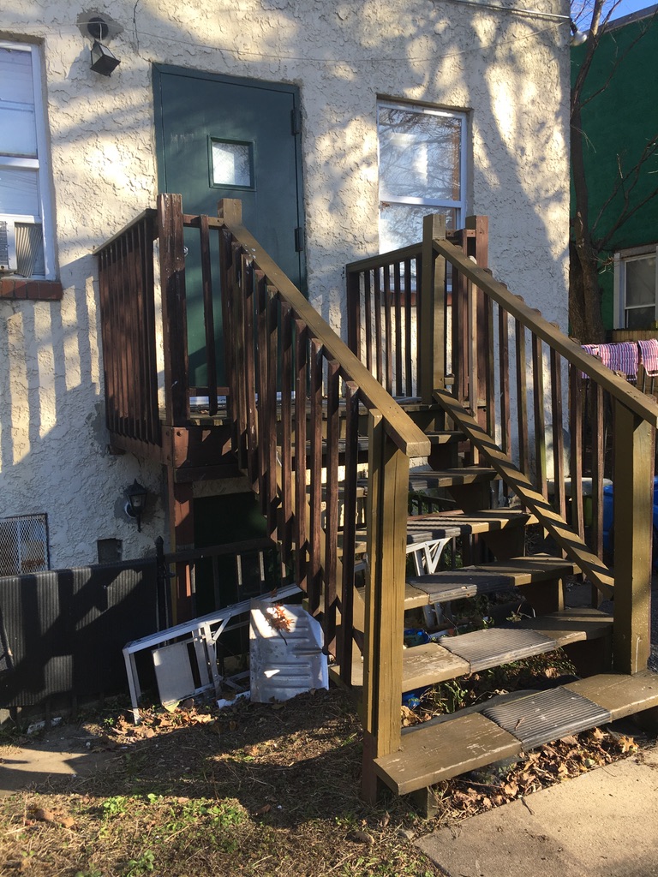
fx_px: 735
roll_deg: +0.7
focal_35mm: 29
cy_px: 438
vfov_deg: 61.7
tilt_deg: -5.3
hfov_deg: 48.2
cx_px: 329
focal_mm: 4.15
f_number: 2.2
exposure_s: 1/361
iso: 25
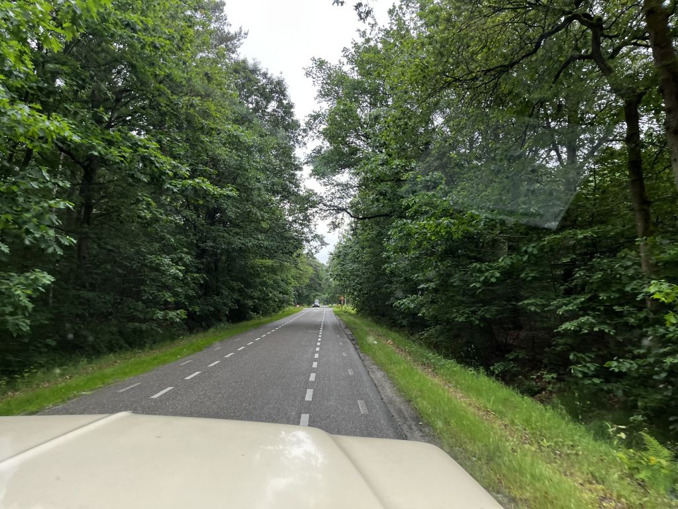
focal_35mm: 26
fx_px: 509
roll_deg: +0.1
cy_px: 254
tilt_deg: +0.1
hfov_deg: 67.3
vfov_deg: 53.1
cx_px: 339
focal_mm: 5.1
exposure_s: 1/121
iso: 64
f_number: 1.6
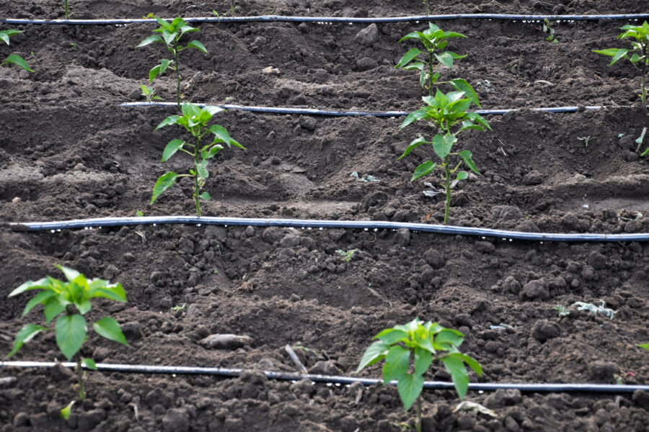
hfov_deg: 20.6
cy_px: 216
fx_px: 1785
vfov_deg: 13.8
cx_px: 324
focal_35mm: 99
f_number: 5.3
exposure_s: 1/160
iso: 200
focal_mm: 66
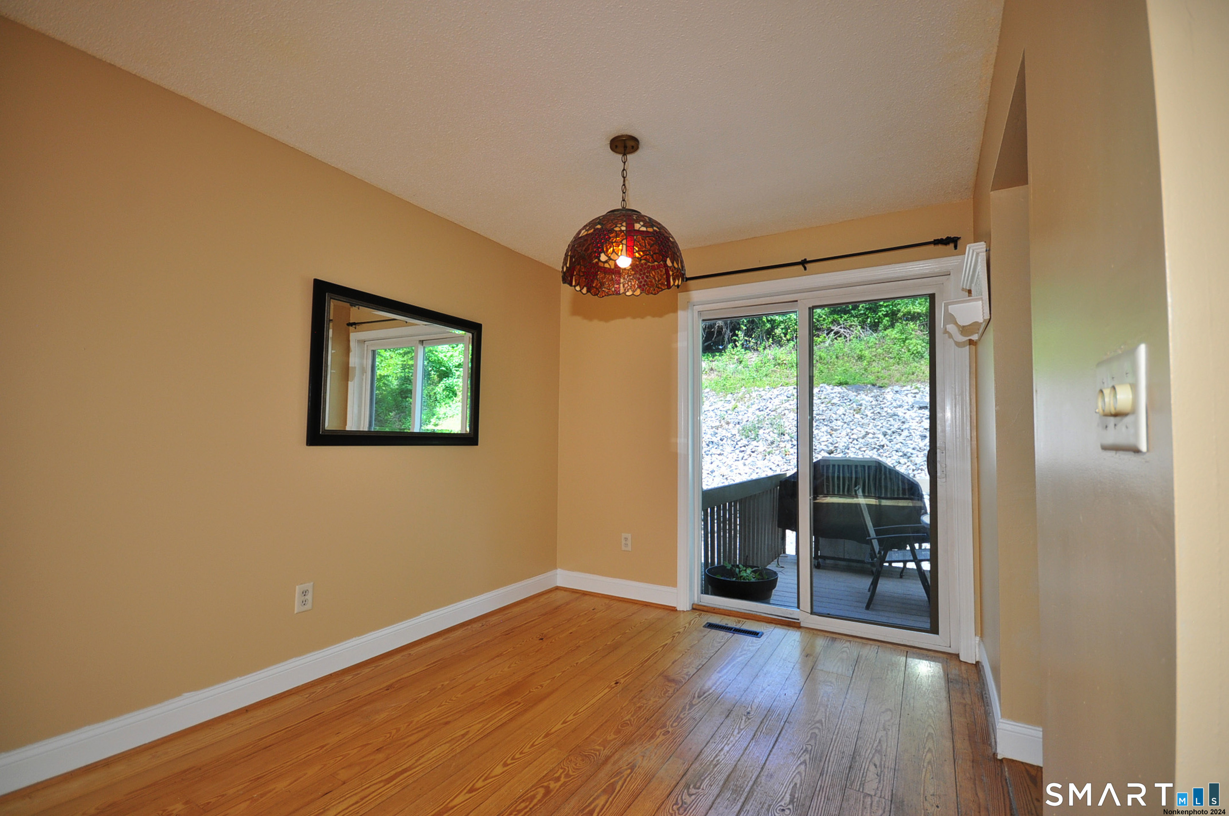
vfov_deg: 71.9
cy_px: 408
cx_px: 614
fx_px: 563
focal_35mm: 16
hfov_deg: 95.1
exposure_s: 1/125
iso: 250
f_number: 4.2
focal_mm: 11
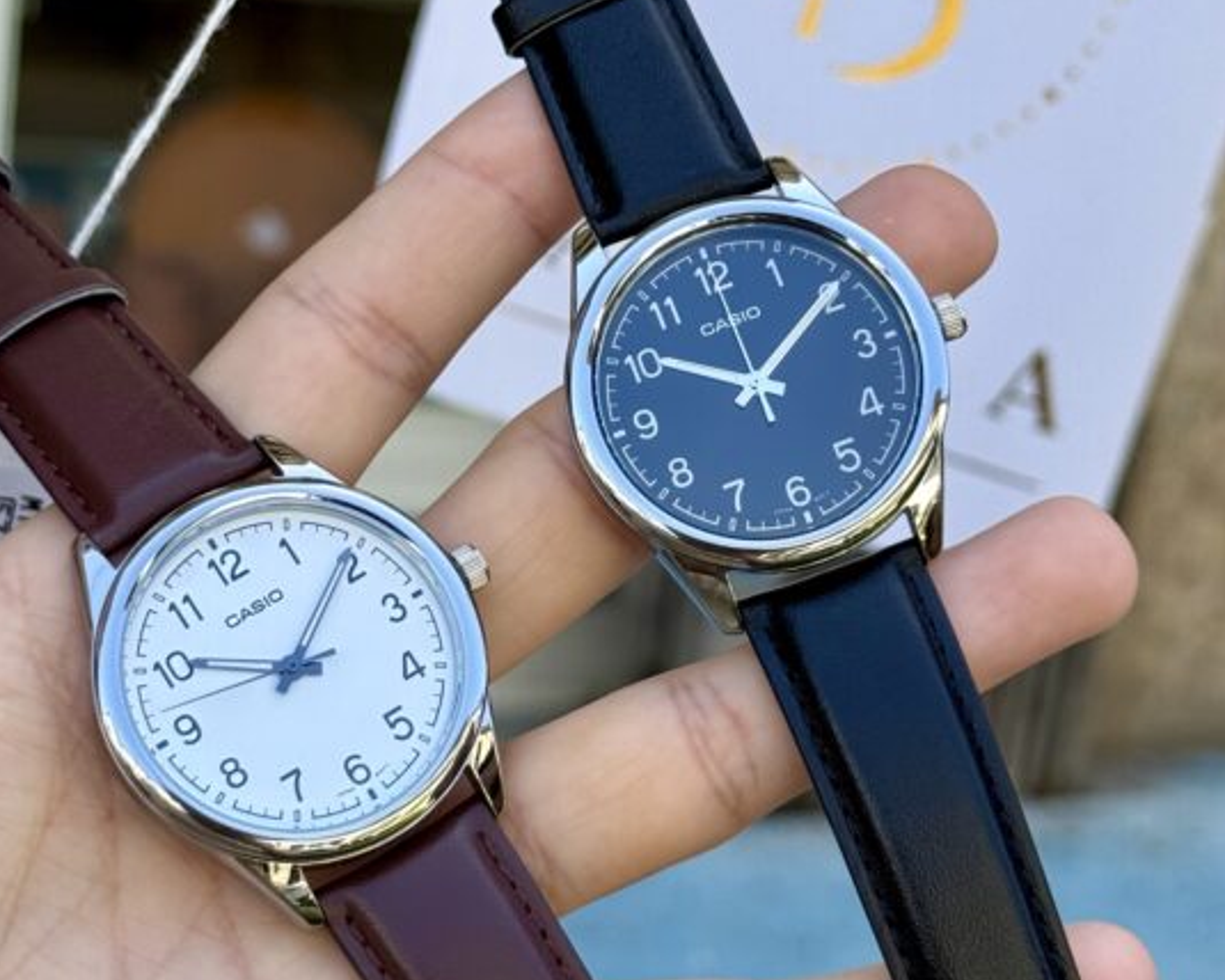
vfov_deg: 21.9
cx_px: 559
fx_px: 2538
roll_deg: +4.6
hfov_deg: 27.1
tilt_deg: -15.6
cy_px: 485
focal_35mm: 70
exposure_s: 1/1000
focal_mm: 6.76
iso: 64
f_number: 1.78
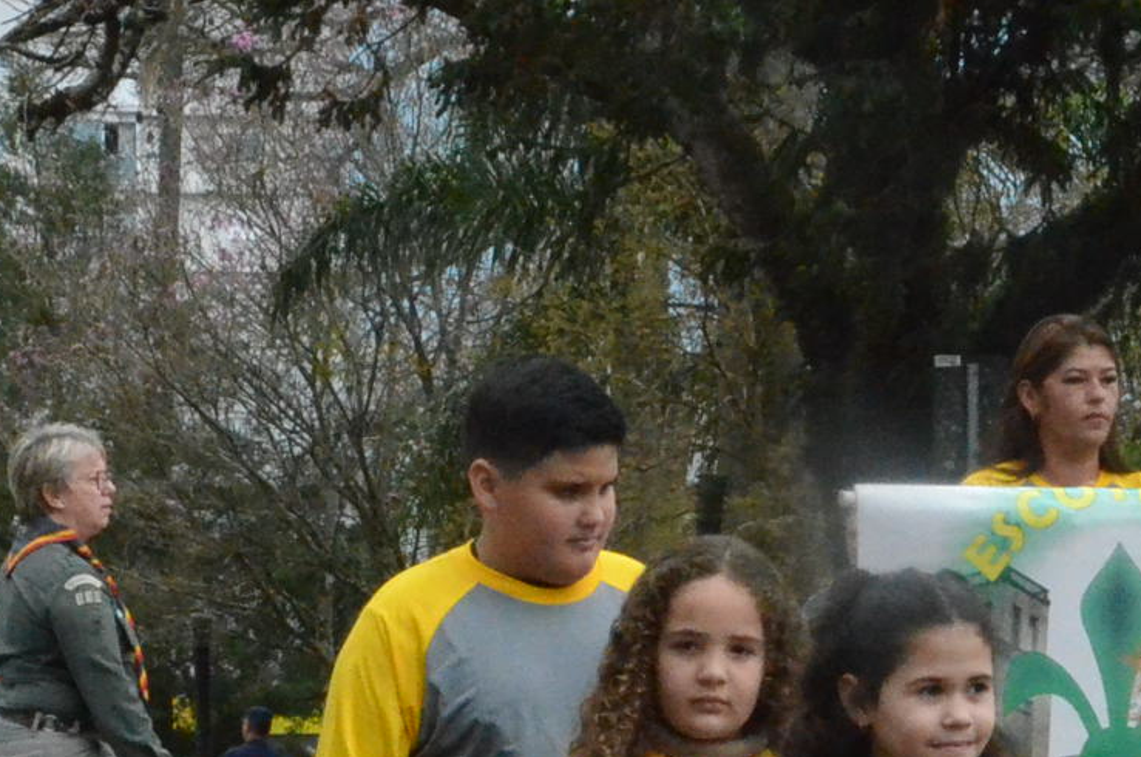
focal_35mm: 200
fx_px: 6328
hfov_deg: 10.3
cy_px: 989
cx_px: 596
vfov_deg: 6.8
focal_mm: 40
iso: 6400
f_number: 20
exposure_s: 1/1600
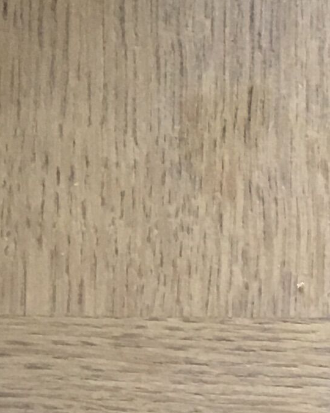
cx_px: 864
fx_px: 2063
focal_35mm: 169
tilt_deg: -81.7
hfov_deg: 8.2
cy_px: 646
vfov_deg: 10.9
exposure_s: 1/17
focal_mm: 4.15
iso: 50
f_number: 2.2
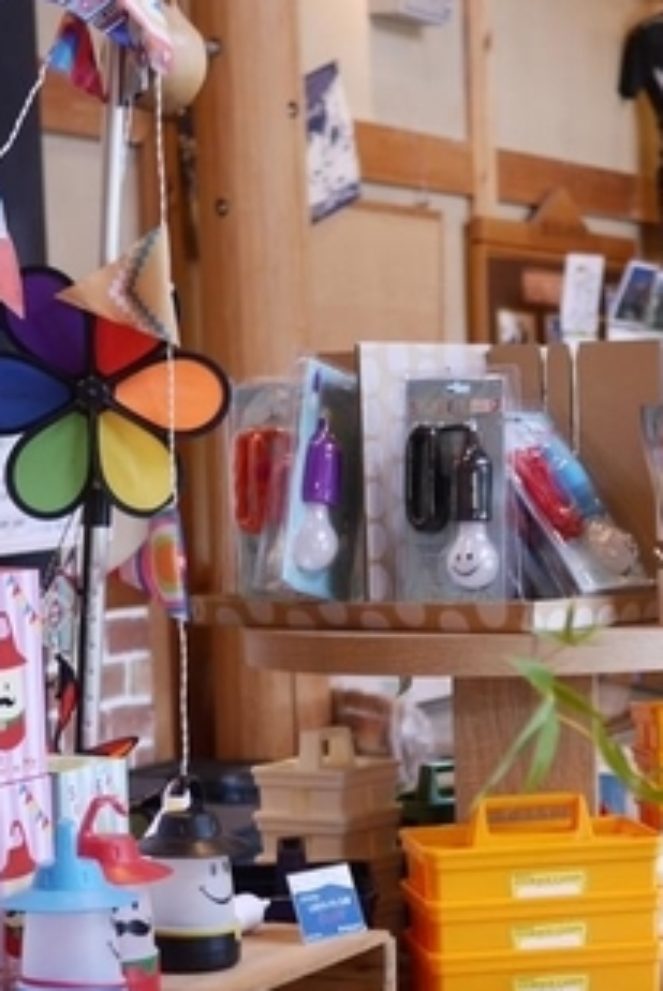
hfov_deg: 12.5
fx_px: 2977
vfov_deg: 18.6
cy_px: 886
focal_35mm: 108
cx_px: 676
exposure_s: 1/60
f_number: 1.7
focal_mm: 20
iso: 250
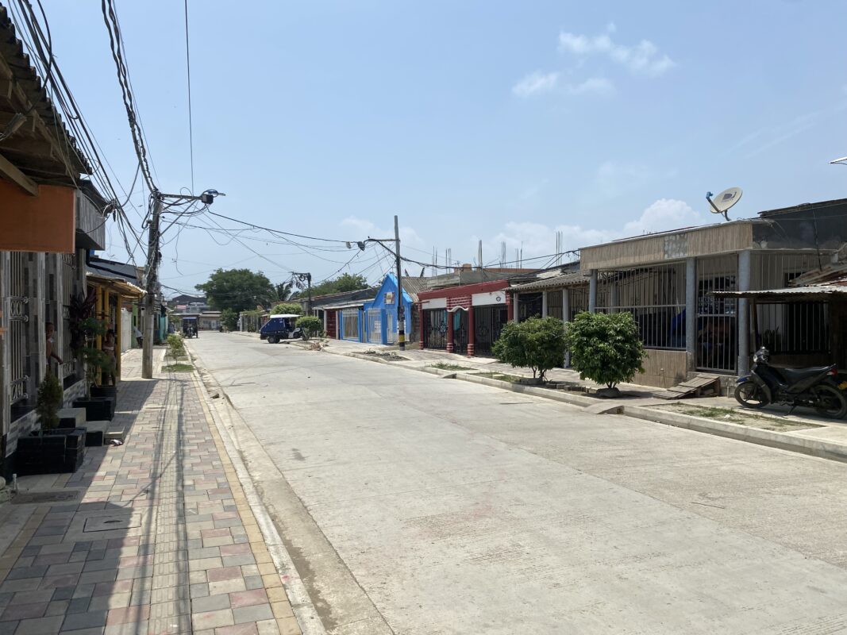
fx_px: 636
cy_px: 318
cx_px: 424
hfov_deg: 67.3
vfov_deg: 53.1
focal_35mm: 26
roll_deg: +0.4
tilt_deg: -1.2
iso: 32
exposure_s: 1/5747
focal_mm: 4.25
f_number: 1.8
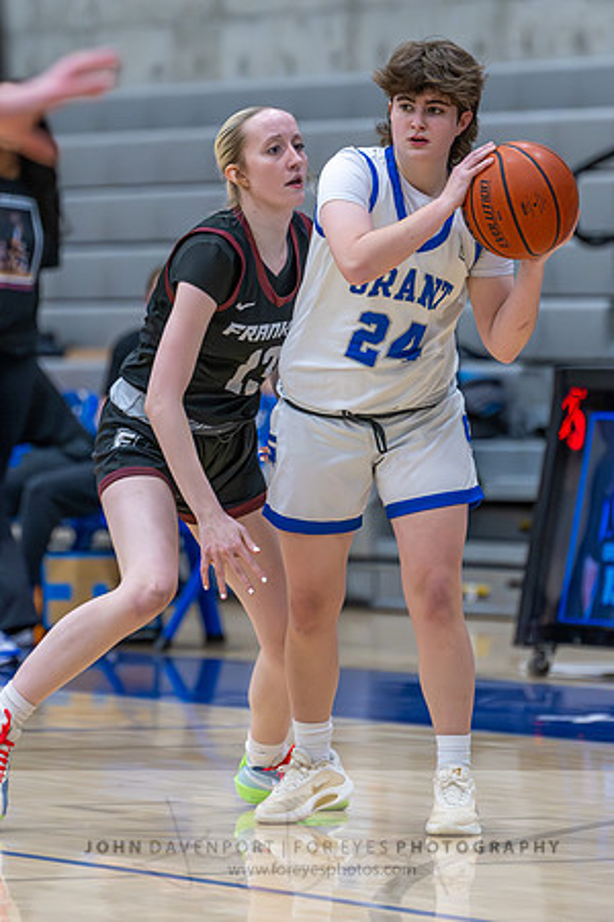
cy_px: 359
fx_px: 7035
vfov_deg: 7.5
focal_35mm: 275
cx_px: 239
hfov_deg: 5.0
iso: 7200
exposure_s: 1/1000
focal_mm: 150
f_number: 2.8
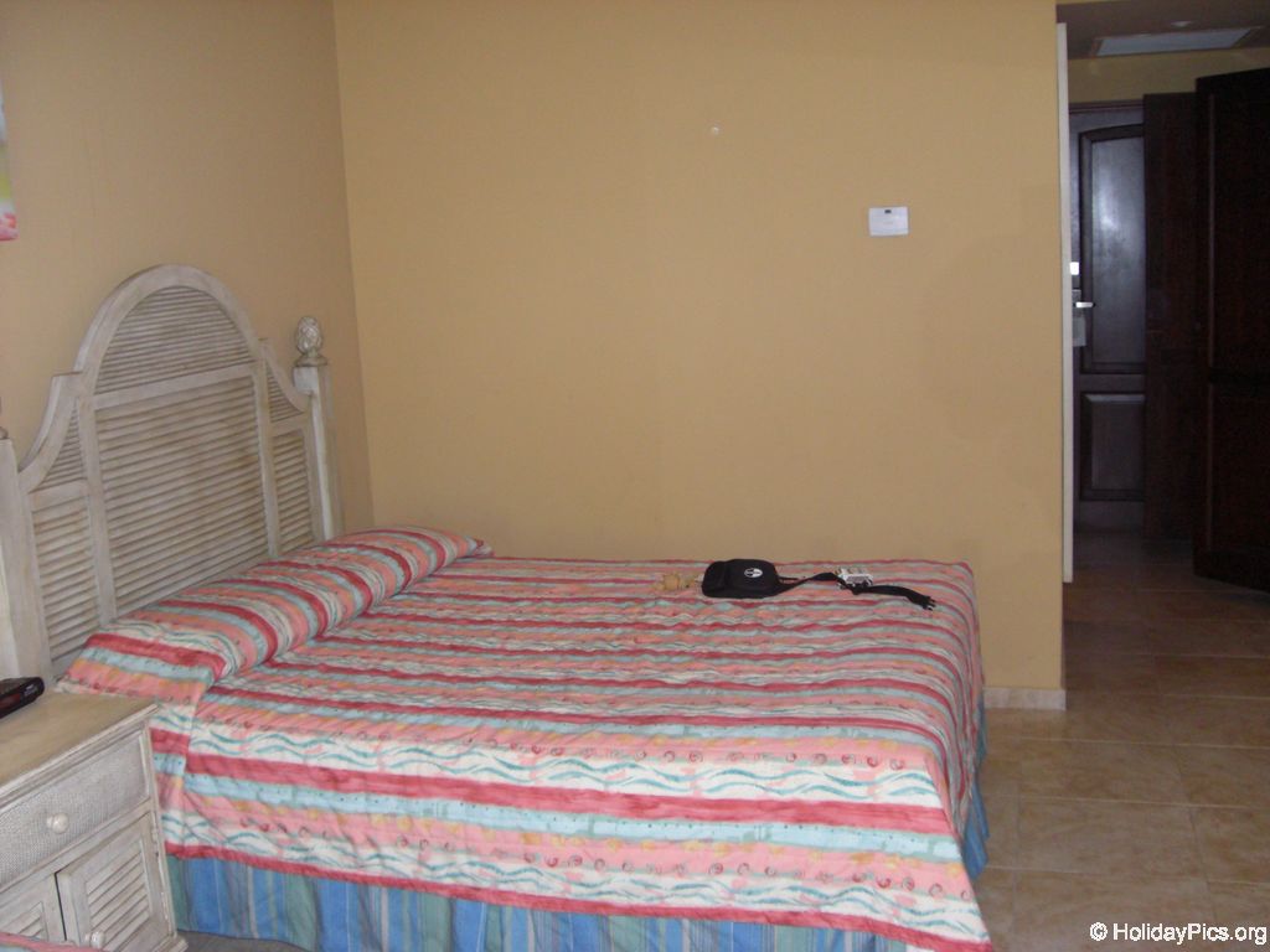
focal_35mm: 38
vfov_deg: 37.7
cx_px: 635
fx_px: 1394
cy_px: 476
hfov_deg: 49.0
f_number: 2.7
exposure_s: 1/60
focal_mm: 6.2
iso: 200
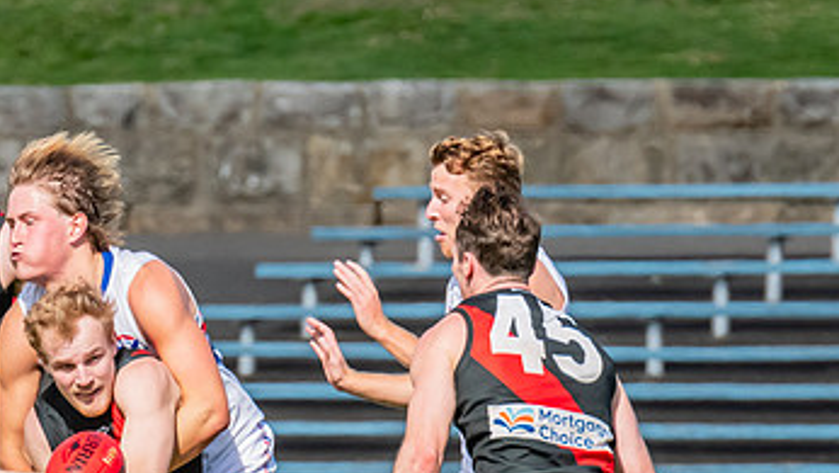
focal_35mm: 1457
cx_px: 129
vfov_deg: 0.8
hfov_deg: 1.5
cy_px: 477
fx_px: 32429
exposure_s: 1/1600
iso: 800
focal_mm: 420
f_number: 9
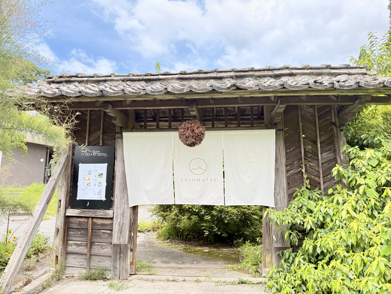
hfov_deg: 71.6
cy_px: 147
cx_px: 196
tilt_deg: +9.9
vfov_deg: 56.8
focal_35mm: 24
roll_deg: -0.6
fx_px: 271
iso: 100
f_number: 1.78
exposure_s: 1/632
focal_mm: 6.76
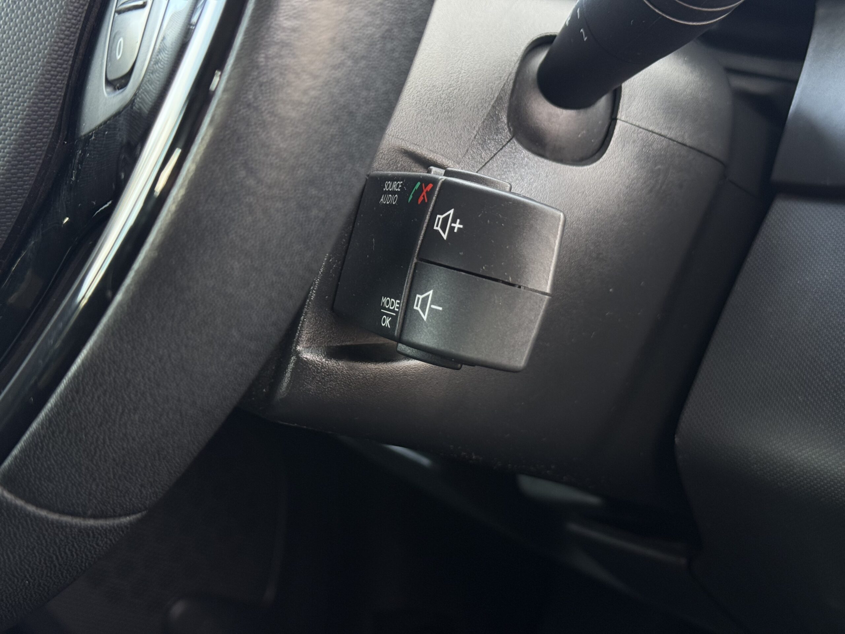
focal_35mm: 48
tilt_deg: -13.5
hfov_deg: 39.7
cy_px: 317
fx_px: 1172
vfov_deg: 30.3
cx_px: 422
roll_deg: +3.1
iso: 100
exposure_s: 1/109
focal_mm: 6.76
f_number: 1.78
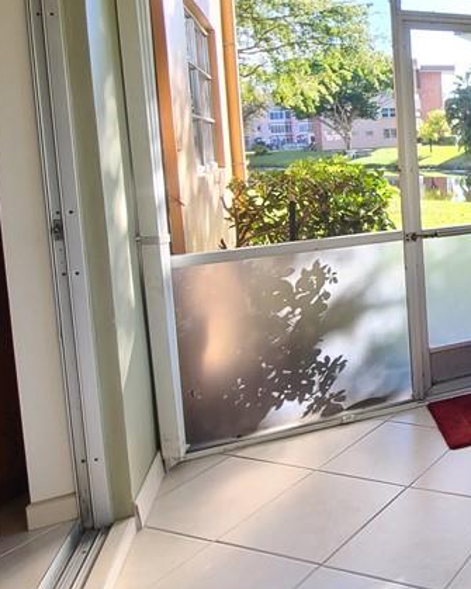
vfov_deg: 55.4
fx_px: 540
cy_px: 174
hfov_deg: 33.4
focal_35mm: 31
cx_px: 621
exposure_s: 1/100
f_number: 2.2
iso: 80
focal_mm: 2.2
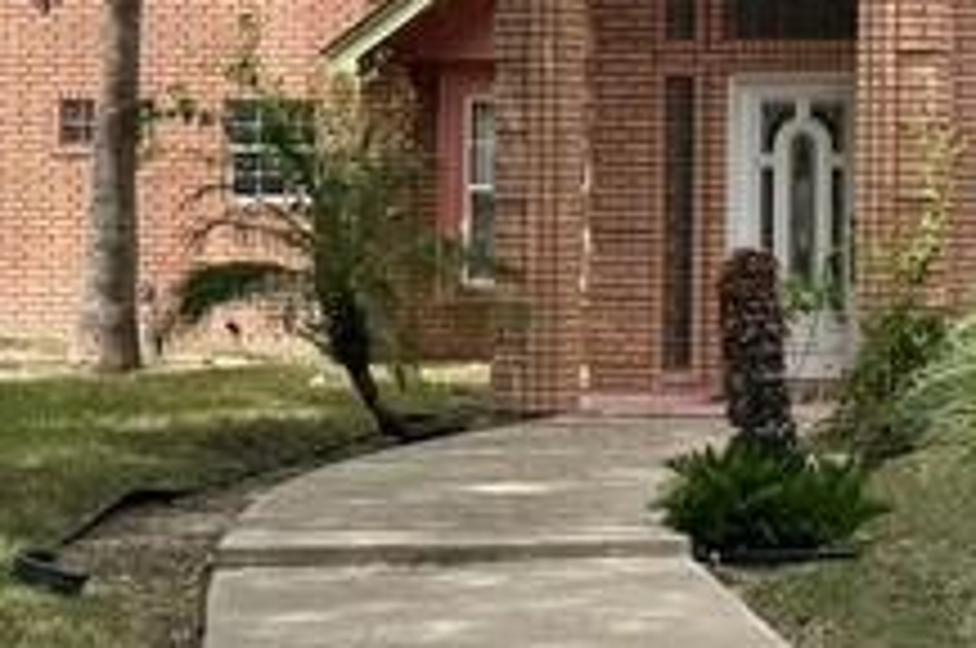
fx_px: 3194
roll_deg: -1.4
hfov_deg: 17.1
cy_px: 112
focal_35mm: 118
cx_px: 927
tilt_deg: +1.1
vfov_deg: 11.5
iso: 80
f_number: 1.78
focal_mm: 6.76
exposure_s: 1/2174
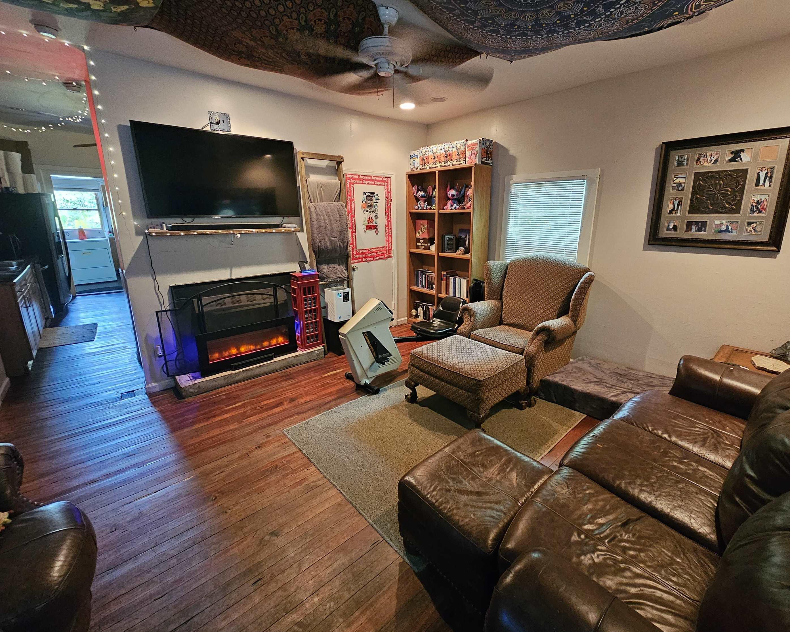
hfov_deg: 100.4
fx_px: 327
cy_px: 309
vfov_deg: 88.0
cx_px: 435
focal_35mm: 14
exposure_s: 1/24
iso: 640
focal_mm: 2.2
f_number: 2.2
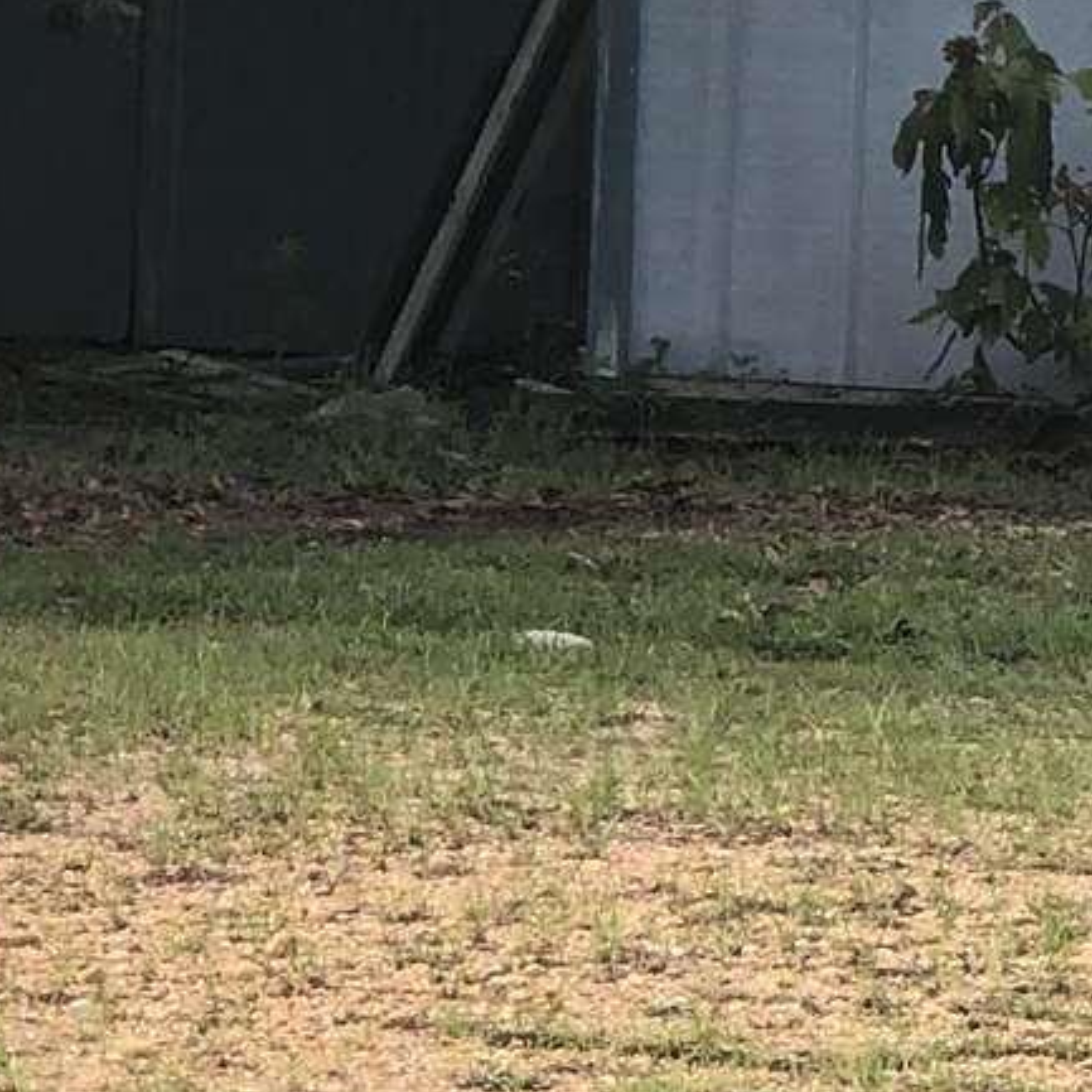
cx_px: 1659
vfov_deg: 6.5
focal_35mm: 268
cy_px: -93
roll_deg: -2.2
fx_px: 9565
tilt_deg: +0.4
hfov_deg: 6.4
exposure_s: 1/157
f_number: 2.8
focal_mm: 6.6
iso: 20
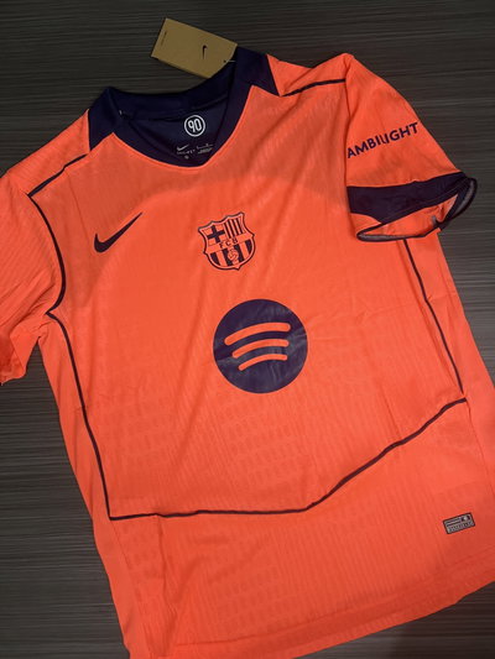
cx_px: 248
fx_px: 496
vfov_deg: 67.3
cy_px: 330
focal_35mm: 26
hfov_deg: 53.1
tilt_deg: -87.5
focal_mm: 5.7
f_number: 1.5
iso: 200
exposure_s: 1/50
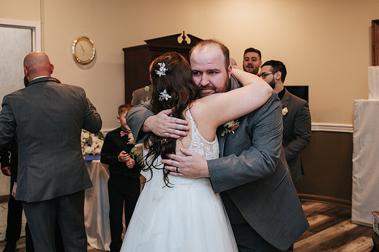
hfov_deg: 49.3
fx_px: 413
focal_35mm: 39
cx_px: 190
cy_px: 111
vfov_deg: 33.9
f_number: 3.2
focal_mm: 35
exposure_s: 1/200
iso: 800
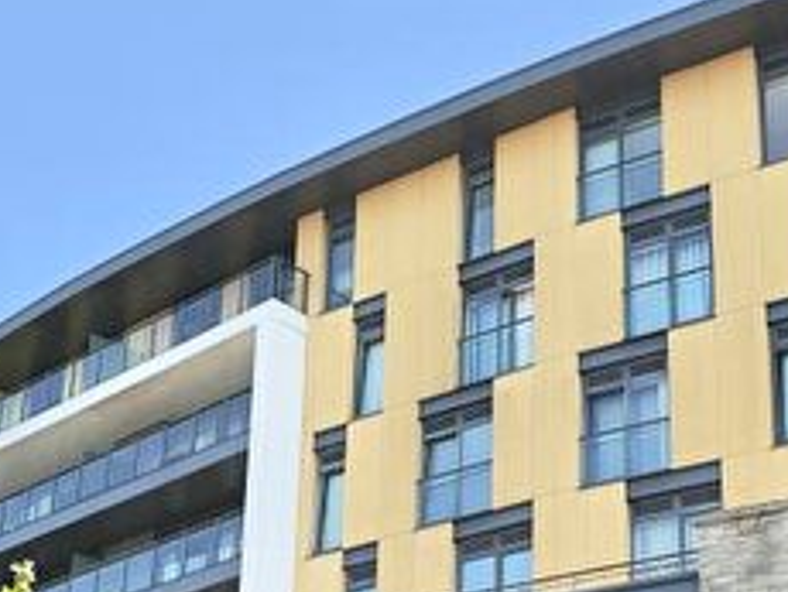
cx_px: 541
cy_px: 529
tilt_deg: +20.8
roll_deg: -0.5
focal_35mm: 73
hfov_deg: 26.5
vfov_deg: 19.8
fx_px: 1664
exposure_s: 1/1770
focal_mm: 6.76
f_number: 1.78
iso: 80
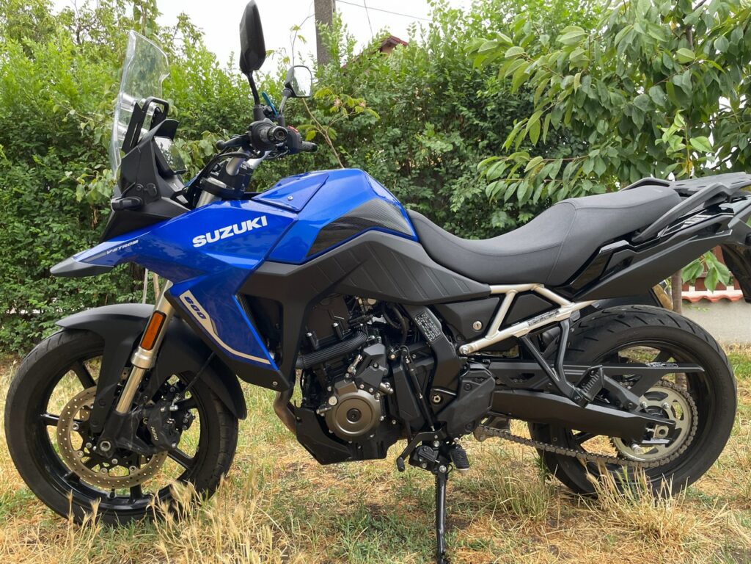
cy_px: 282
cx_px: 376
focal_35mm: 26
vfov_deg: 53.1
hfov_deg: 67.3
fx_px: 564
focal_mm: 4.2
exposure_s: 1/121
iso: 100
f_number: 1.6
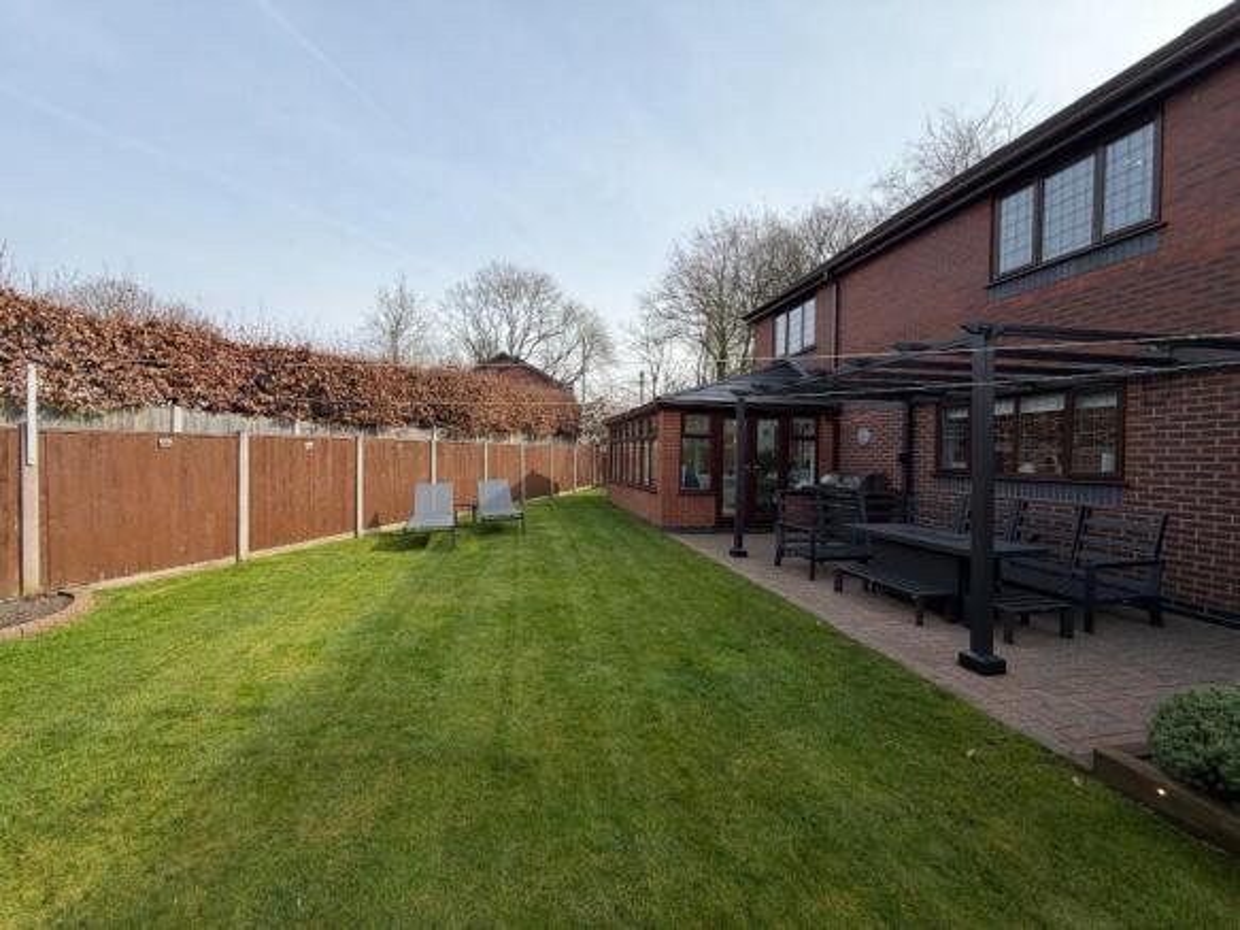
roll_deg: -1.2
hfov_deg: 102.1
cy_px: 465
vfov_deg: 85.7
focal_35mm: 14
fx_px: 501
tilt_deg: -1.1
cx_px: 620
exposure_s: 1/770
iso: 32
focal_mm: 2.22
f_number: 2.2
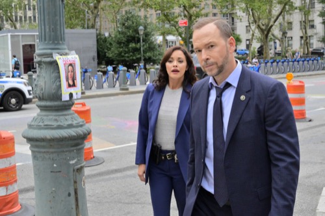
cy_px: 108
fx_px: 442
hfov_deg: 40.4
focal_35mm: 49
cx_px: 162
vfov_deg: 27.5
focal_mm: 49
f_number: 11
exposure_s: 1/400
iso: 3200
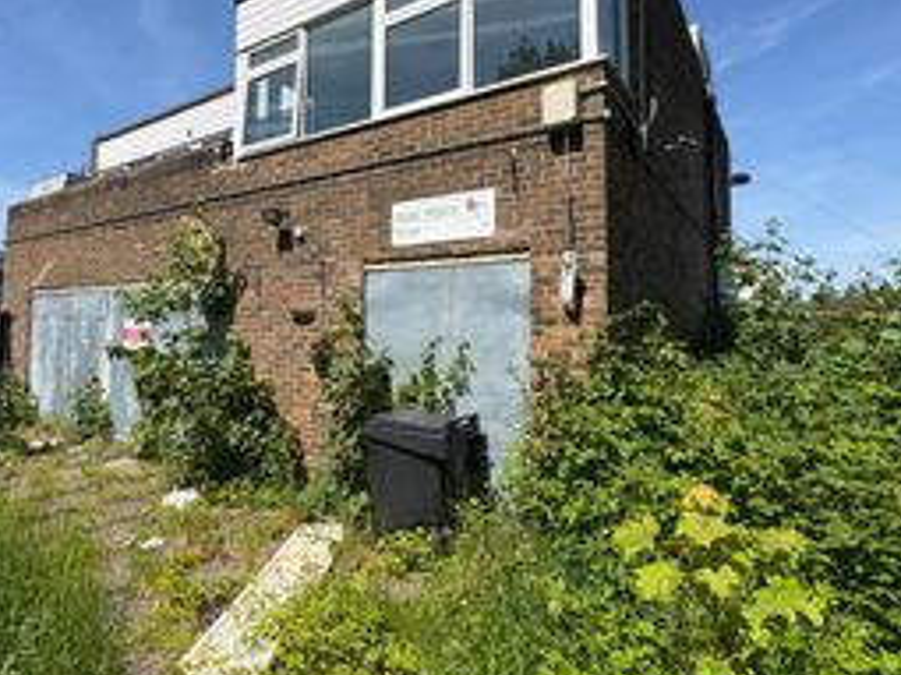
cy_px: 293
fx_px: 572
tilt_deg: +6.5
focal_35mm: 22
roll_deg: -0.2
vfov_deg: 60.8
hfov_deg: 75.0
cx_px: 336
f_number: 2.2
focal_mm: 2.22
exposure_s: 1/1709
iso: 40
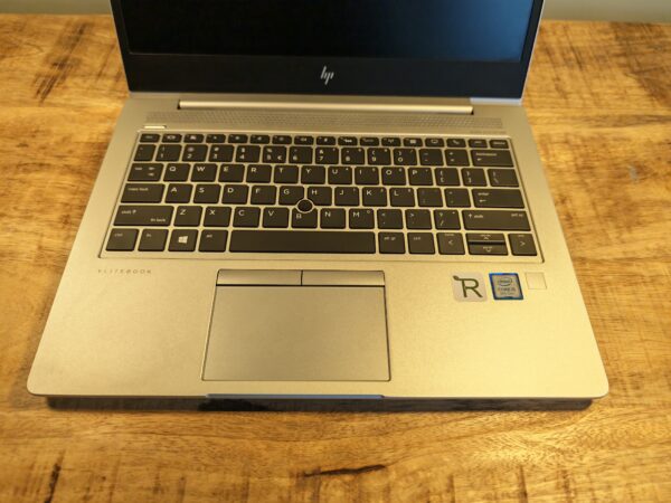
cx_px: 336
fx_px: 446
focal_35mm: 23
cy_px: 252
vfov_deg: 58.9
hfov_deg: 73.9
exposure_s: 1/100
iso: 64
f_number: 1.6
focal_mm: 6.55
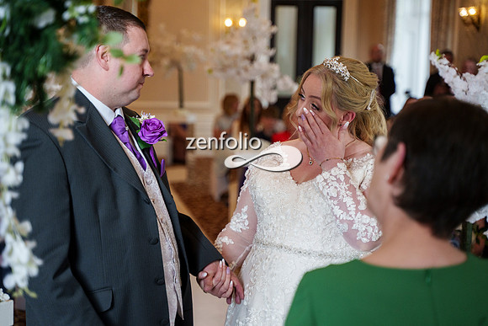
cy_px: 163
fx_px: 936
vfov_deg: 19.7
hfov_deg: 29.2
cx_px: 244
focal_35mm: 69
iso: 1600
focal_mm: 69
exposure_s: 1/250
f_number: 2.8
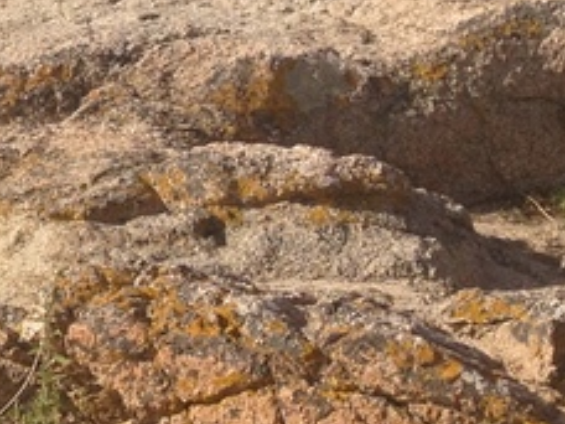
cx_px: -694
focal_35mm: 184
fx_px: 3003
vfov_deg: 7.9
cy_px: -273
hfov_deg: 9.7
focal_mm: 4.28
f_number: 2.4
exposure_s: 1/1842
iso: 64
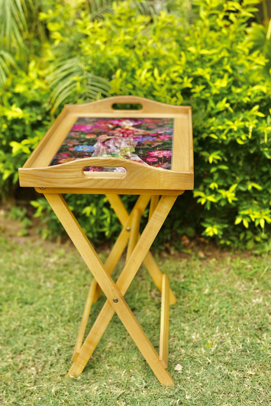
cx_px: 136
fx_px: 586
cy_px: 203
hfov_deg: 26.0
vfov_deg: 38.2
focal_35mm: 52
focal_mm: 35
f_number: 2
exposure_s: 1/160
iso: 200
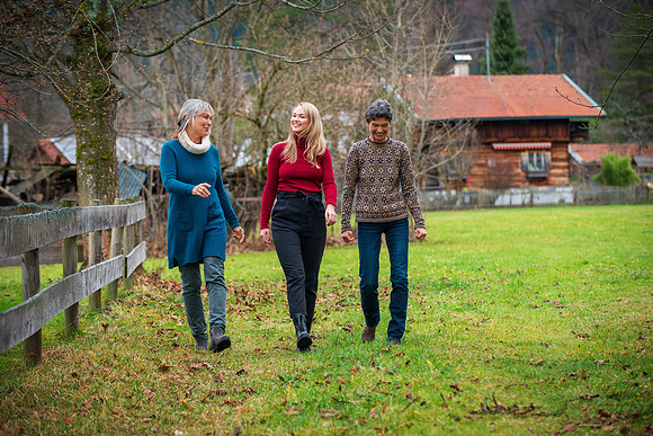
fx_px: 2268
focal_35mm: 125
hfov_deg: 16.4
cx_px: 326
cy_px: 218
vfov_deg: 11.0
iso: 800
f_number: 5
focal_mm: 125
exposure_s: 1/320
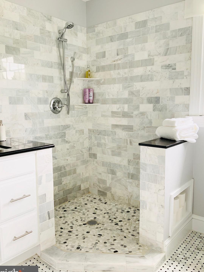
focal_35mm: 31
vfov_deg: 58.3
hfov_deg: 45.4
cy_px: 136
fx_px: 244
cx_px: 100
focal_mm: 3
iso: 40
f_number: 1.8
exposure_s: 1/60
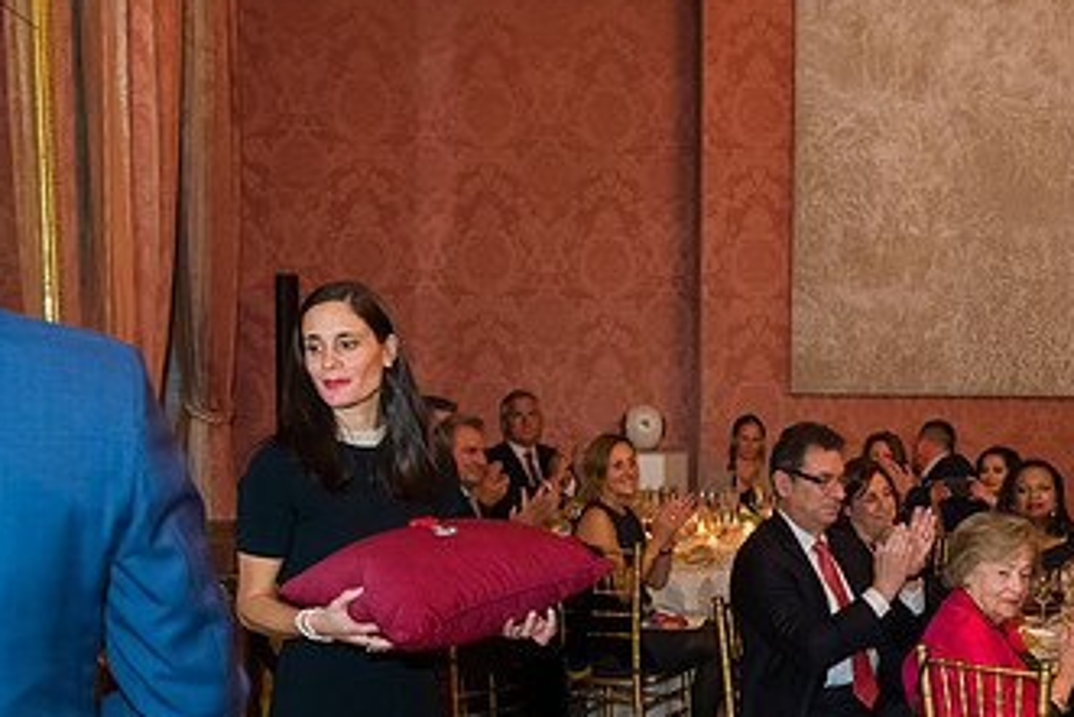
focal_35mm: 56
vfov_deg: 24.0
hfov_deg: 34.4
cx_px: 879
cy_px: 534
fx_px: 1671
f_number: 4
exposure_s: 1/100
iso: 3200
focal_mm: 32
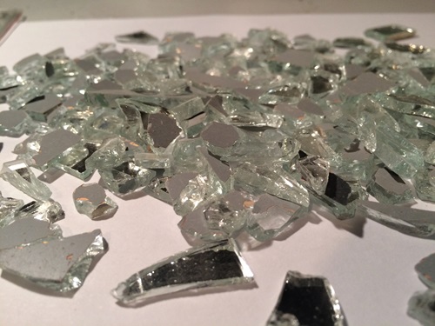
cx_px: 218
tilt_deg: -37.2
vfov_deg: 48.2
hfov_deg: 61.7
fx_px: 364
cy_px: 163
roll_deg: +0.4
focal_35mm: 29
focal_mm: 4.15
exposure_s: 1/30
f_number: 2.2
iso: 50
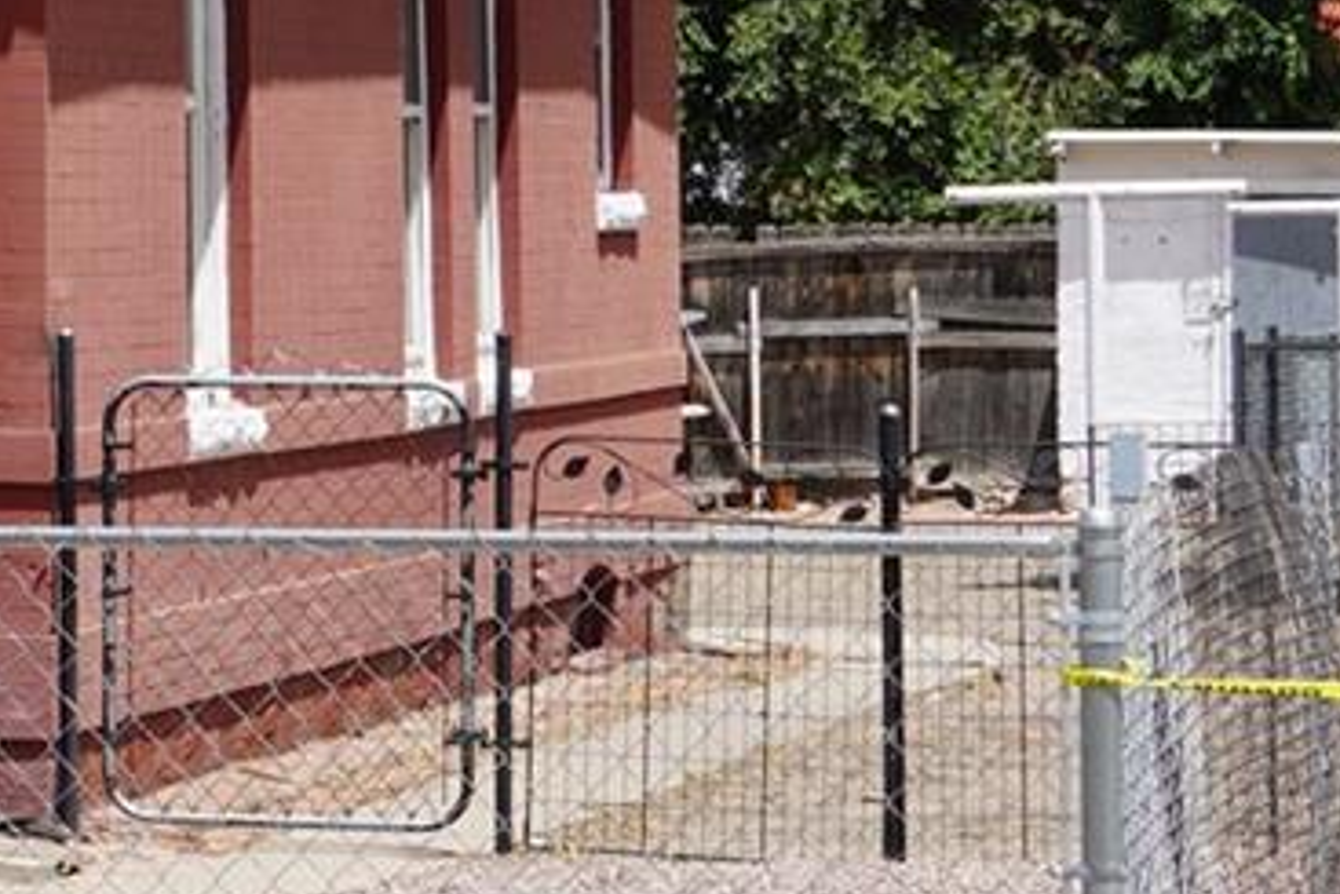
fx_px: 7782
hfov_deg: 9.5
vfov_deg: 6.6
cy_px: 62
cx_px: -832
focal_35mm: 209
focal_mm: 32
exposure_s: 1/125
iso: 100
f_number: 11
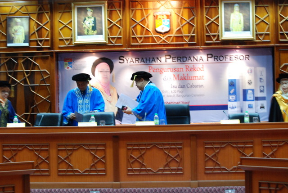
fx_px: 841
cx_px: 144
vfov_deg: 13.1
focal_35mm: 105
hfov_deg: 19.4
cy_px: 96
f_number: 4.5
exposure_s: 1/20
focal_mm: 70
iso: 1250
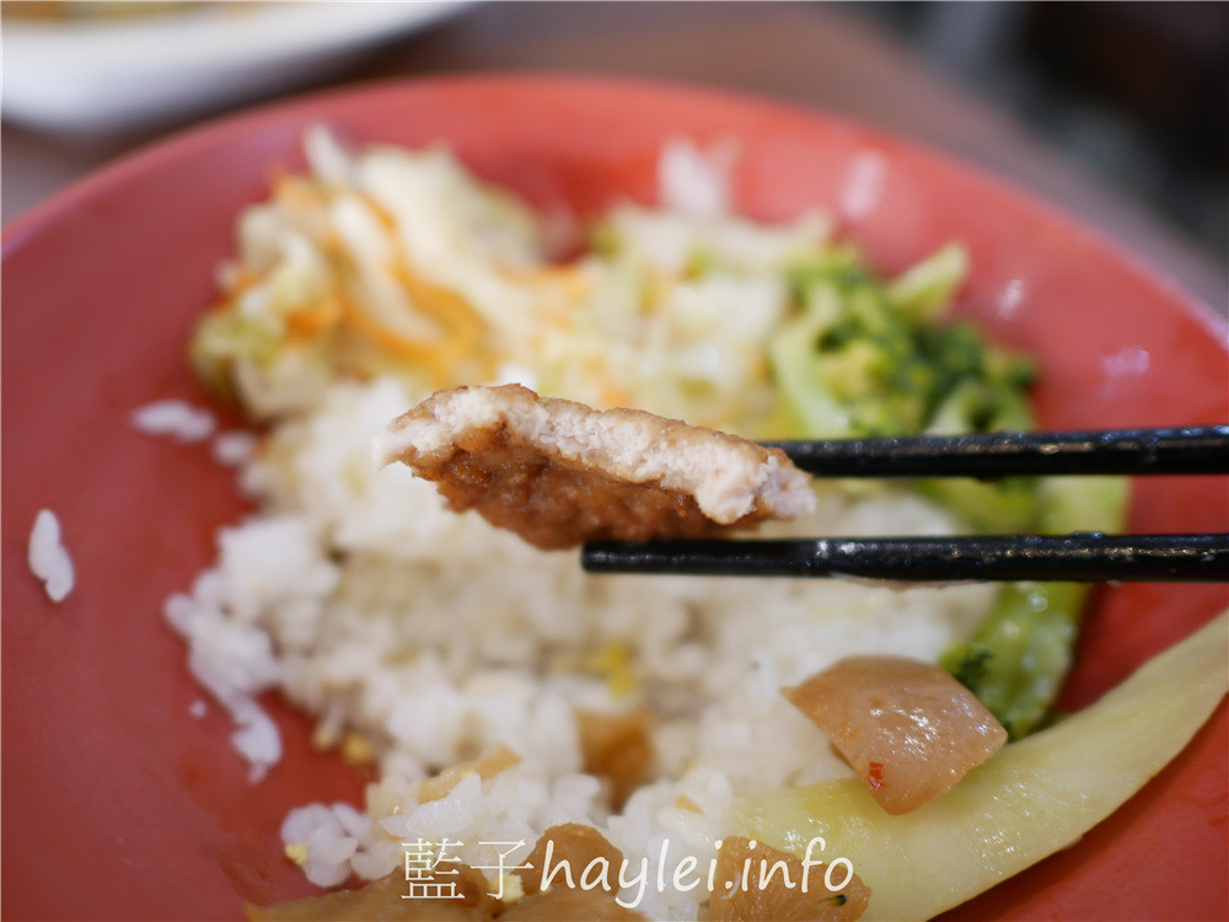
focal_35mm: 30
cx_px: 614
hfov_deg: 60.0
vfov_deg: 46.8
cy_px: 461
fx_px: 1065
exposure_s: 1/60
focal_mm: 15
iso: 250
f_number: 1.7
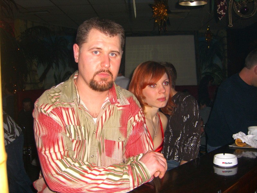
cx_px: 128
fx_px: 282
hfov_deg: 49.0
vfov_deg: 37.7
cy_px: 96
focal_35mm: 38
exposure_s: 1/60
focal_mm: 7.9
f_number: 2.8
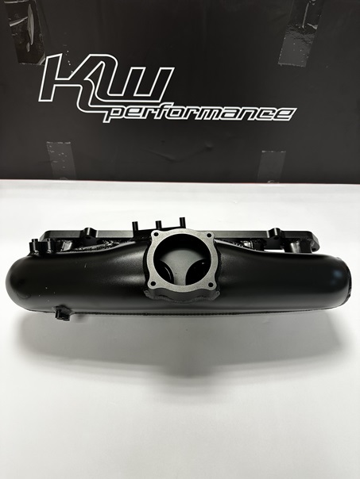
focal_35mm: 24
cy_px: 240
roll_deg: -0.7
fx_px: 333
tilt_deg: -42.2
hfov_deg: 56.8
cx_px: 180
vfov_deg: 71.6
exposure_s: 1/100
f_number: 1.78
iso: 125
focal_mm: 6.86
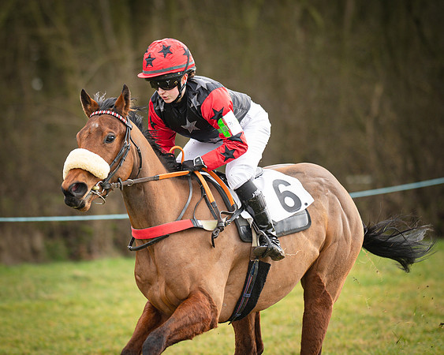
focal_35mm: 281
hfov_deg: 6.9
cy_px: 173
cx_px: 171
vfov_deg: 5.5
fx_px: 3690
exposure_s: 1/1000
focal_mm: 135
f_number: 1.8
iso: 250
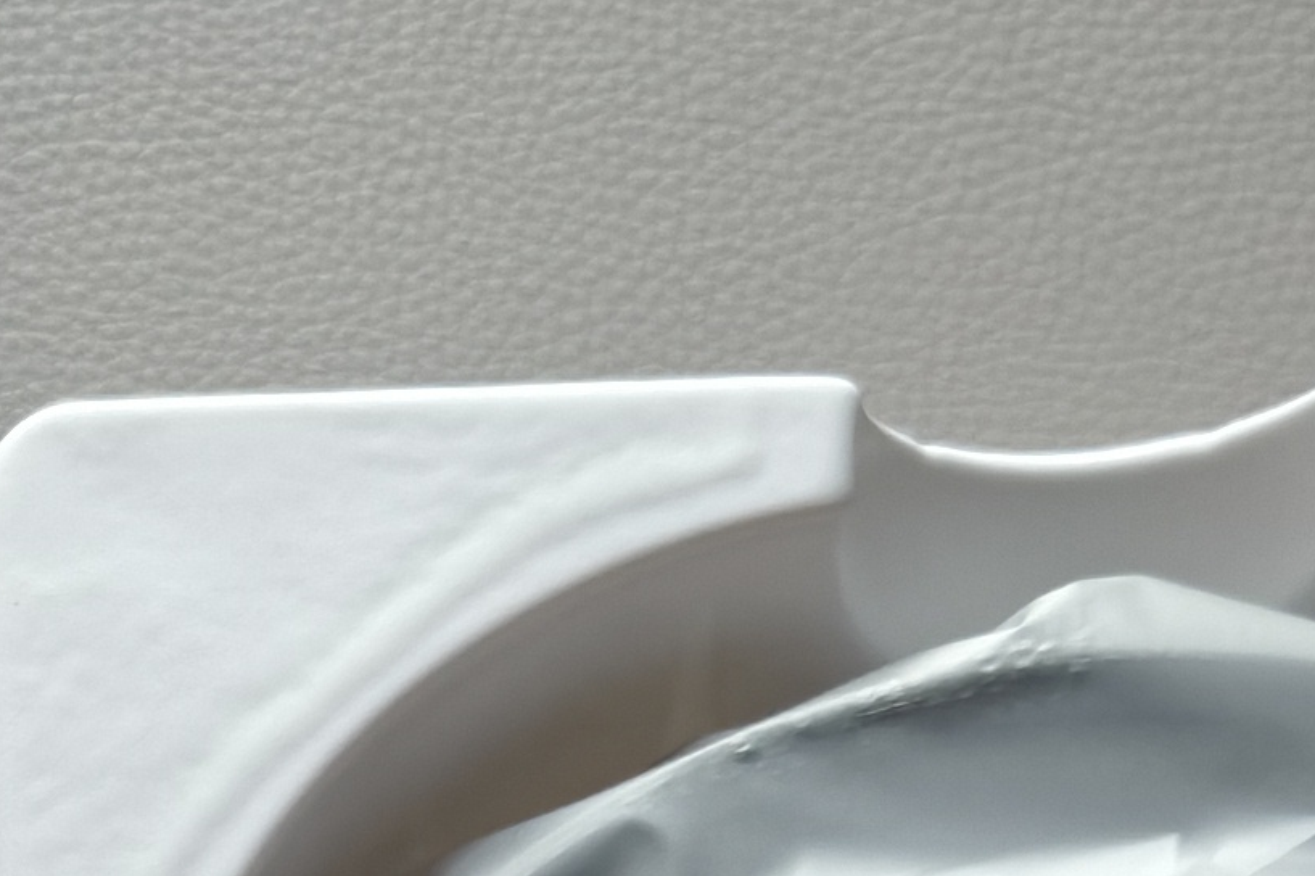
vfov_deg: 10.5
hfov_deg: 16.5
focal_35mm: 120
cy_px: 1720
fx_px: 4381
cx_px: -175
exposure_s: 1/100
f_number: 1.88
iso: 265
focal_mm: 5.56
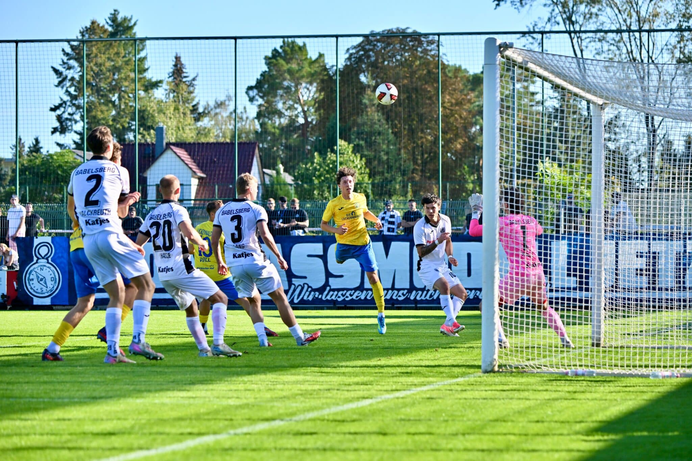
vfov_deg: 9.1
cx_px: 346
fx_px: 2883
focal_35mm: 150
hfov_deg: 13.7
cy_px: 230
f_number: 5
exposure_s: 1/1600
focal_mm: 150
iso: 500
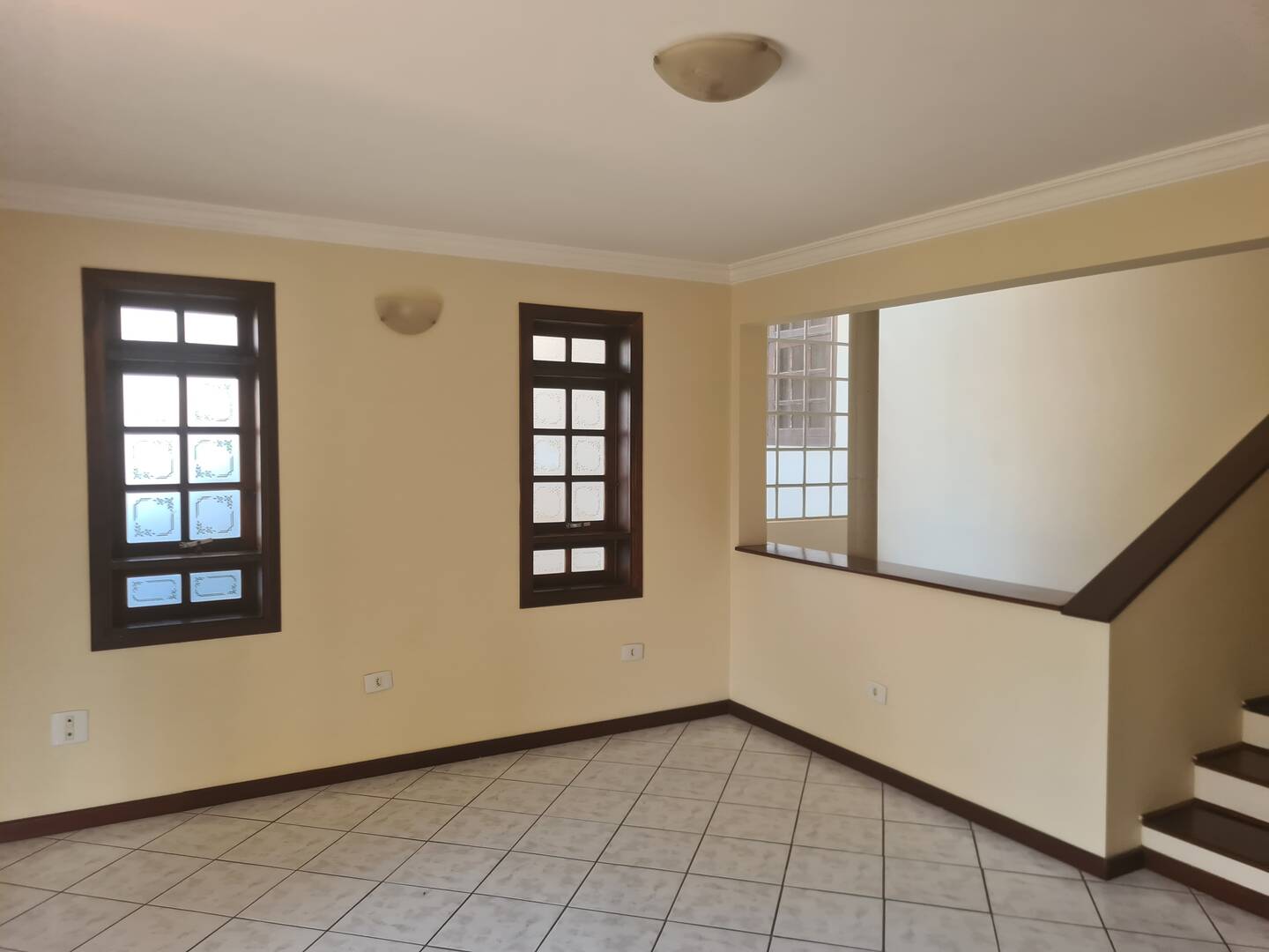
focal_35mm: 26
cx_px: 634
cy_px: 476
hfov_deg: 67.3
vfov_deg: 53.1
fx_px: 953
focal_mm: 5.4
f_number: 1.8
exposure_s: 1/60
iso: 100
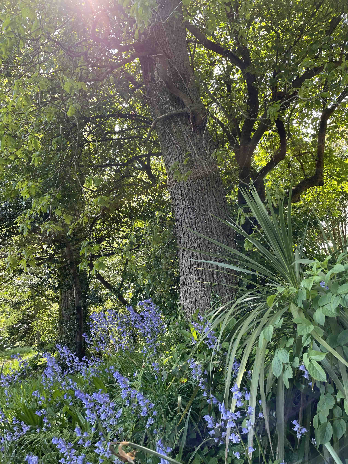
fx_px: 349
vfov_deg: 67.3
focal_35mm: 26
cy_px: 232
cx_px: 174
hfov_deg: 53.1
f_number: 1.6
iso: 40
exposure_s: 1/121
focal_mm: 4.2
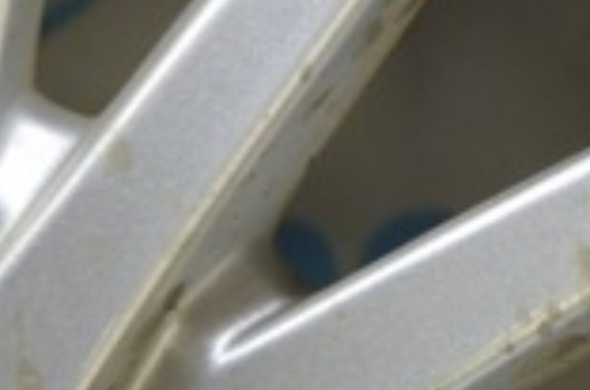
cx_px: 874
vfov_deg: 4.3
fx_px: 5245
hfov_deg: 6.4
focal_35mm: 321
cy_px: 146
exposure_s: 1/20
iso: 400
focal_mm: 52
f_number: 5.6
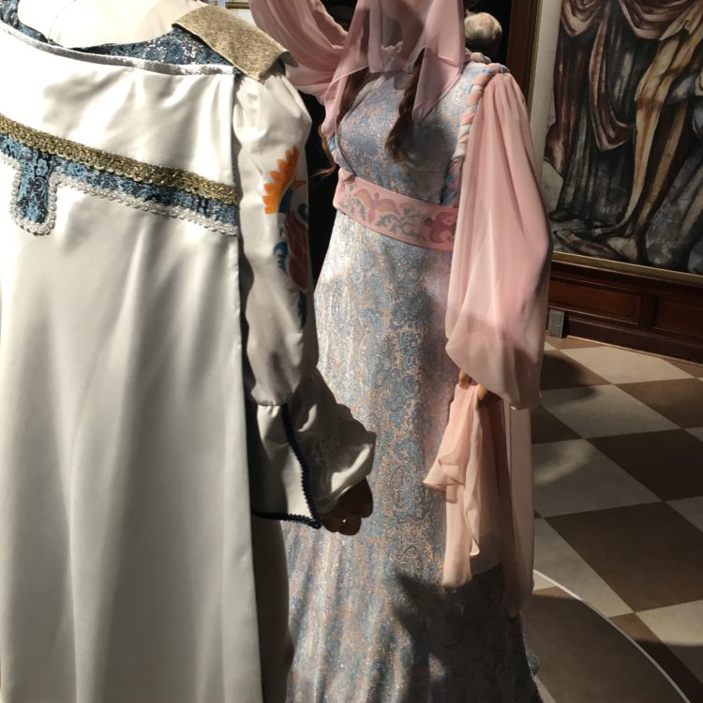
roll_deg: -2.8
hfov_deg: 47.2
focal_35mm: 35
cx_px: 359
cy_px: 262
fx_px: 804
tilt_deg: -12.9
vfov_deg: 46.8
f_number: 2.2
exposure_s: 1/17
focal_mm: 4.15
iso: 32
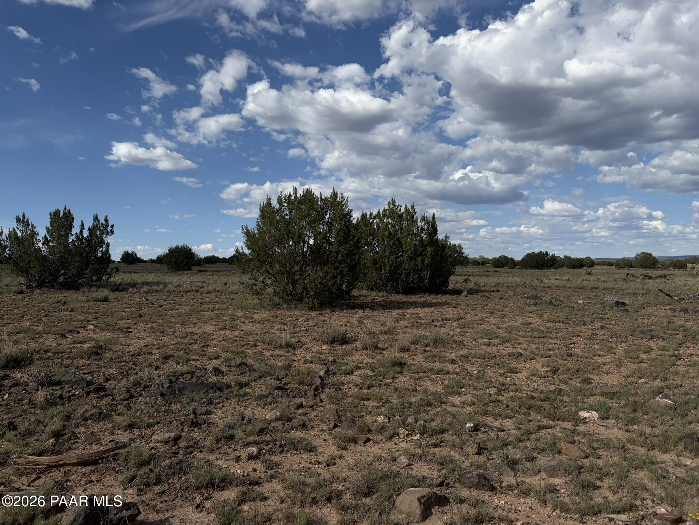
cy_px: 262
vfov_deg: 53.1
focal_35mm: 26
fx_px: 525
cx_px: 350
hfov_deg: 67.3
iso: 50
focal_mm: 5.96
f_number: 1.6
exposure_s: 1/7813
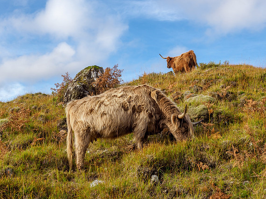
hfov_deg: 35.5
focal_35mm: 54
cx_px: 136
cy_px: 89
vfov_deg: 27.0
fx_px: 415
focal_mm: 24
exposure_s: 1/400
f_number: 5.6
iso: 200
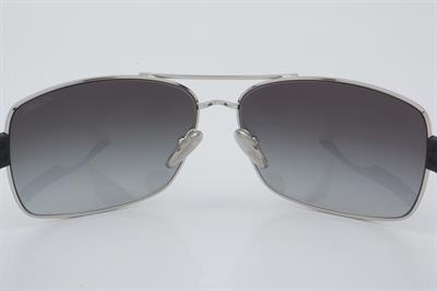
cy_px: 146
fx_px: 910
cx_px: 218
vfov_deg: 18.2
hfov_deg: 27.0
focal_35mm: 75
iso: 100
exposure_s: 1/3
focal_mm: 50
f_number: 32
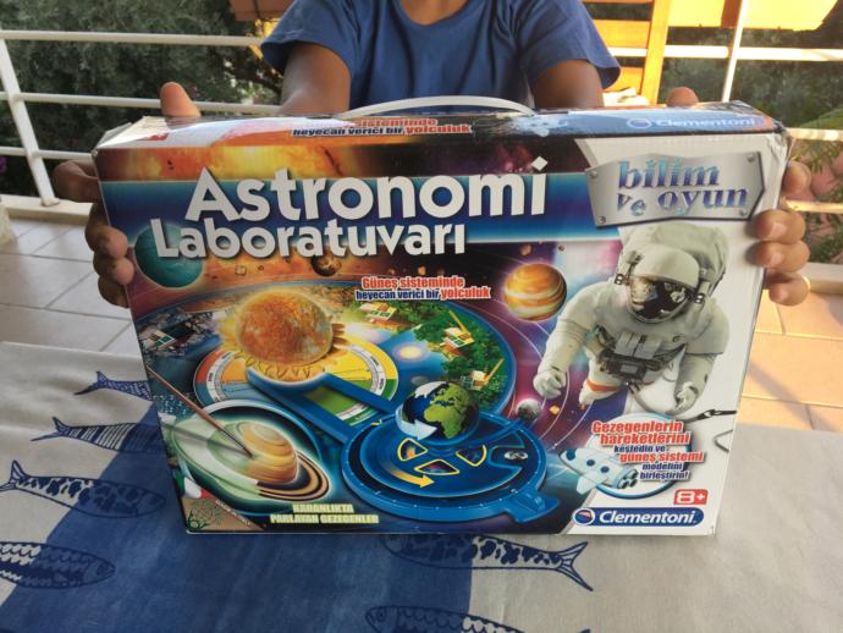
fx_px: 706
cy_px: 316
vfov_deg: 48.3
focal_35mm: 29
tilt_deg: -32.9
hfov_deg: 61.6
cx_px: 422
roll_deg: +3.2
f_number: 2.2
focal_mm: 4.15
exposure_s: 1/100
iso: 32
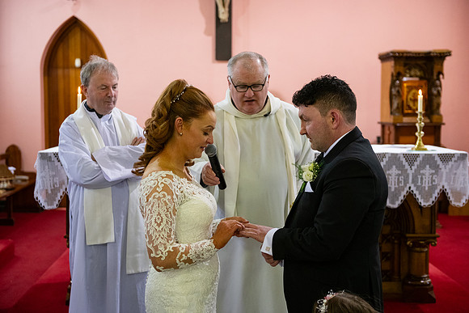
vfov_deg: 27.0
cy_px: 156
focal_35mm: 50
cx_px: 234
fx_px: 652
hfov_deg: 39.6
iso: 1250
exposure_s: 1/160
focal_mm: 50
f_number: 3.5
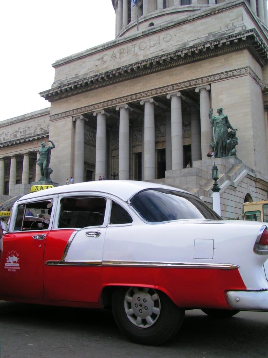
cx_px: 134
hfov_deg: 37.7
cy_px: 179
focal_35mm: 38
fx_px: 392
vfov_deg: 49.0
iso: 50
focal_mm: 5.8
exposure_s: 1/200
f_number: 5.6
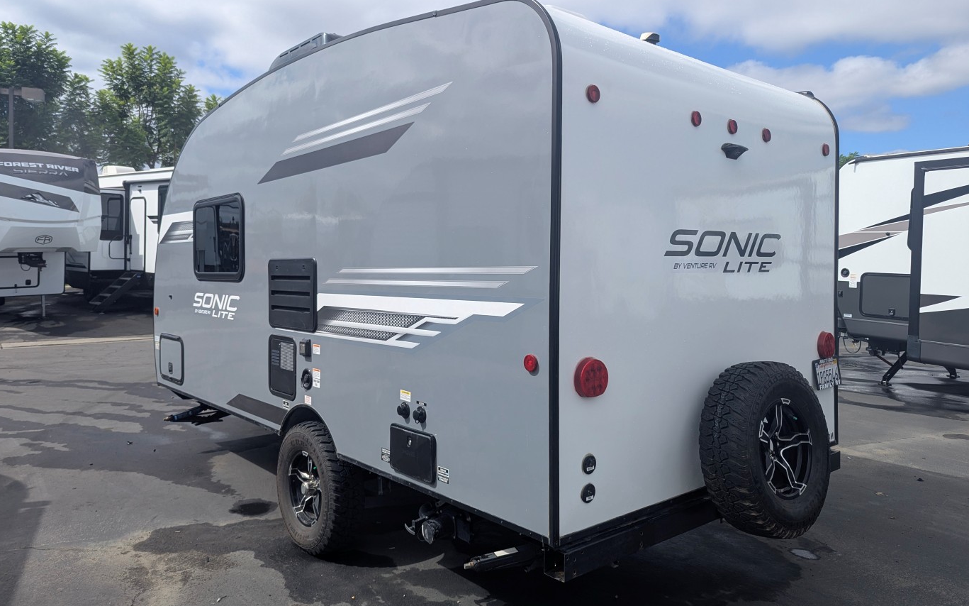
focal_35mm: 26
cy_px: 291
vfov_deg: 47.6
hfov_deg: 70.4
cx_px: 475
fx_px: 687
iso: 47
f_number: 1.85
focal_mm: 6.81
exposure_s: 1/2410
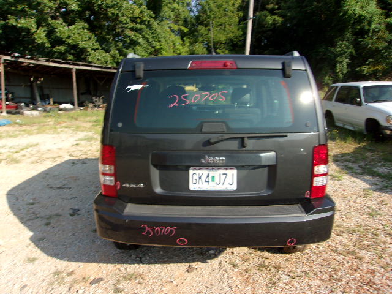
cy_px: 147
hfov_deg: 65.3
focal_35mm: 27
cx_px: 196
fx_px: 306
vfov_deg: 51.4
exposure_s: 1/50
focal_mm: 4.9
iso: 80
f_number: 10.4
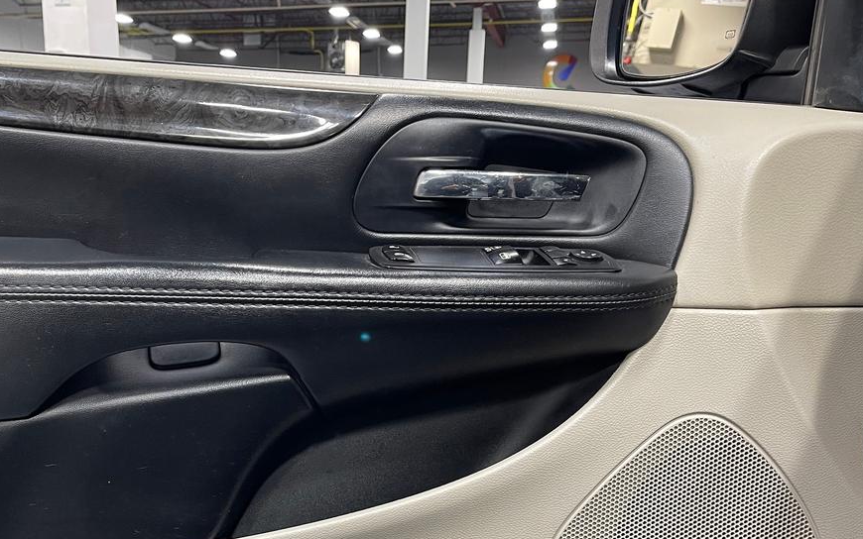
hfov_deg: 49.8
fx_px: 917
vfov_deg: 31.5
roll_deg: +0.1
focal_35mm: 39
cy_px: 468
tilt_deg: -19.0
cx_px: 313
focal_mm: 5.1
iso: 125
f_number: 1.6
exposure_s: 1/60
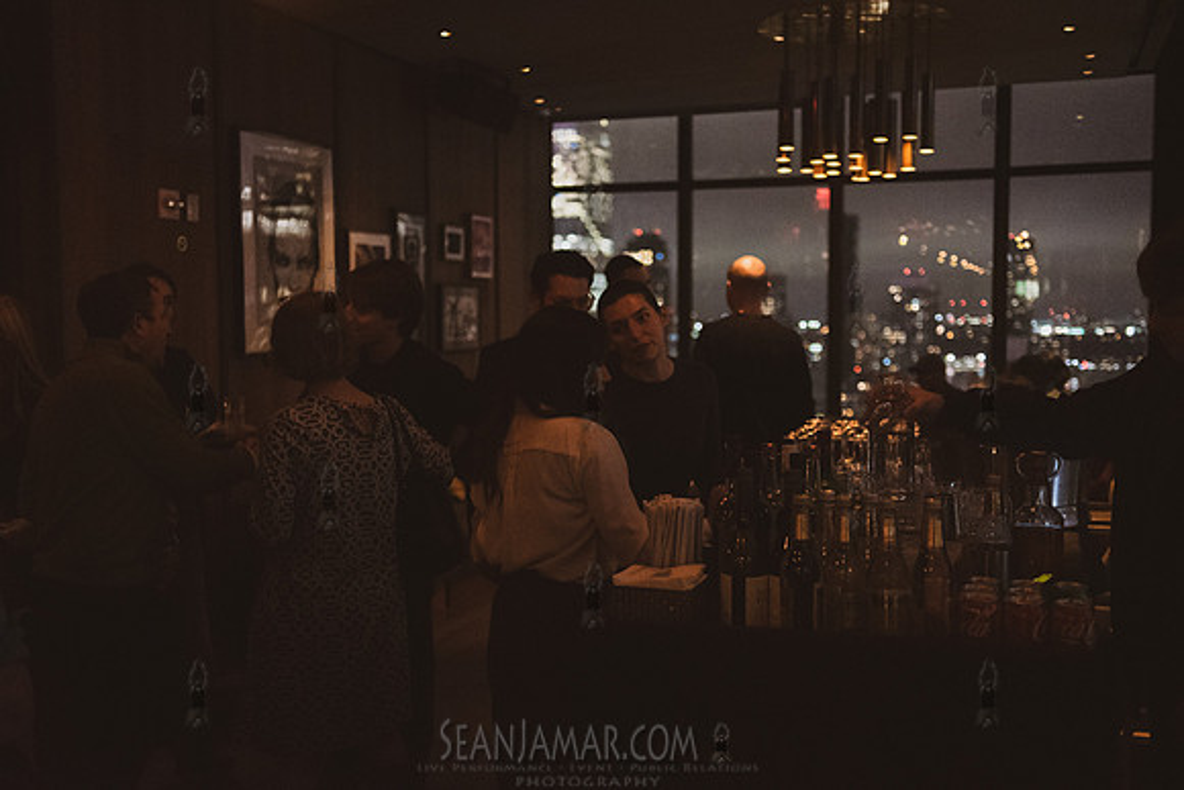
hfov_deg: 51.8
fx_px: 1220
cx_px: 612
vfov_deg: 35.9
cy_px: 396
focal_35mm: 37
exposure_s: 1/200
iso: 8000
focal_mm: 35
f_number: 2.2
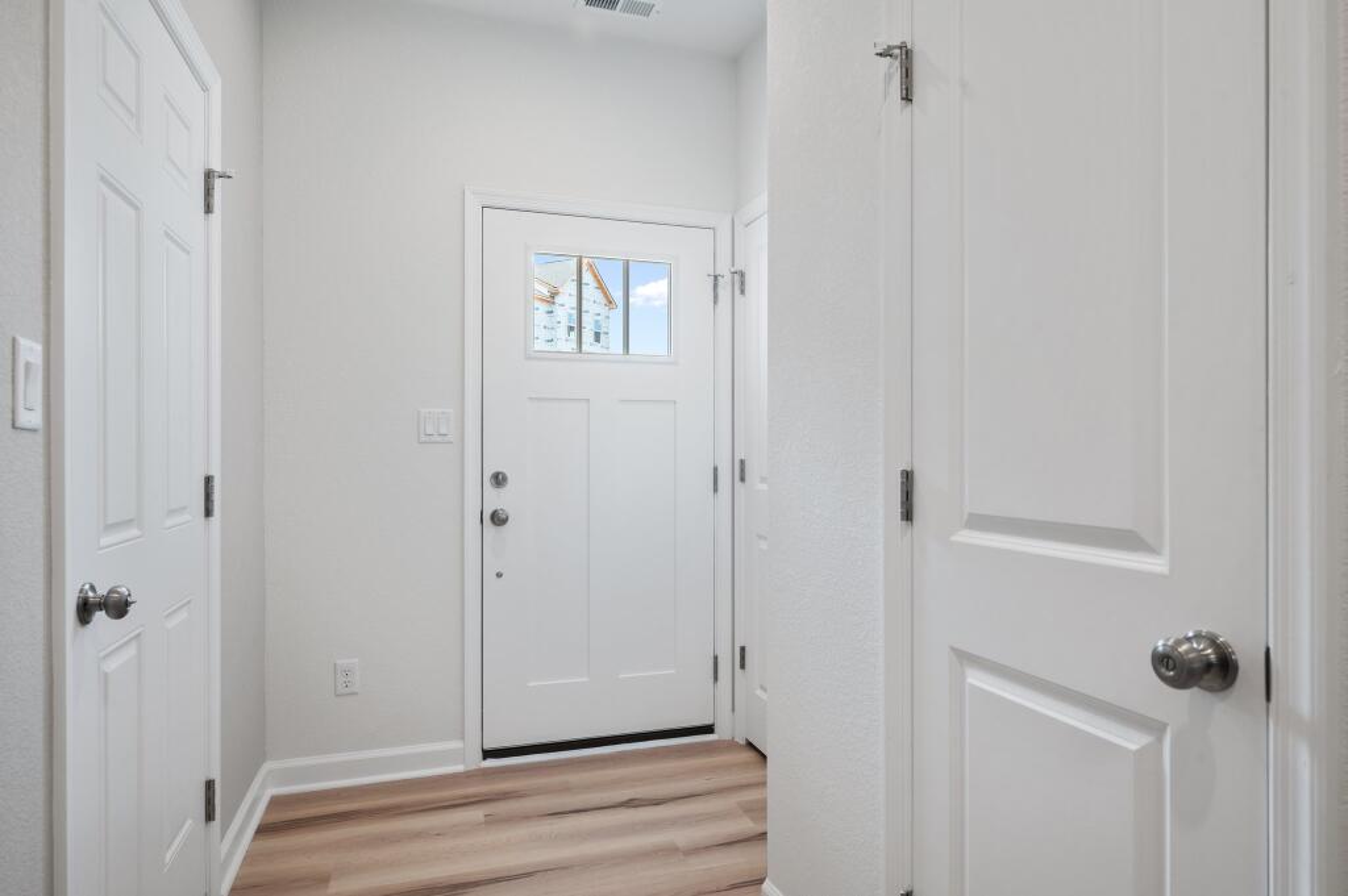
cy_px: 448
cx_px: 674
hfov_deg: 82.6
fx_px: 767
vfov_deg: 60.6
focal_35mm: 20
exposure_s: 1/5
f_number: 8
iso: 320
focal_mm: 20.5
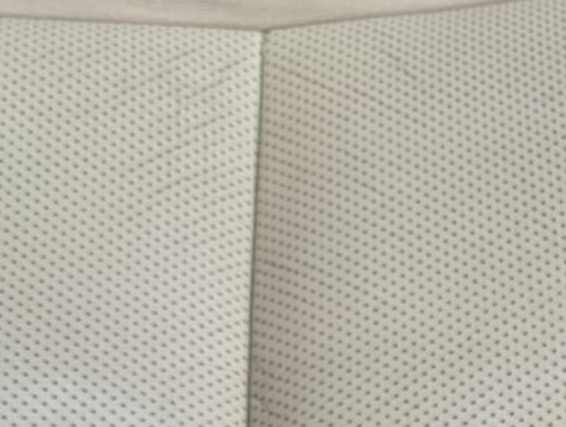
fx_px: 2605
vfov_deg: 8.5
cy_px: 1074
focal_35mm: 159
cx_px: 1255
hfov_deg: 10.9
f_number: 1.68
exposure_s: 1/92.2
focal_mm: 6.9
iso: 19
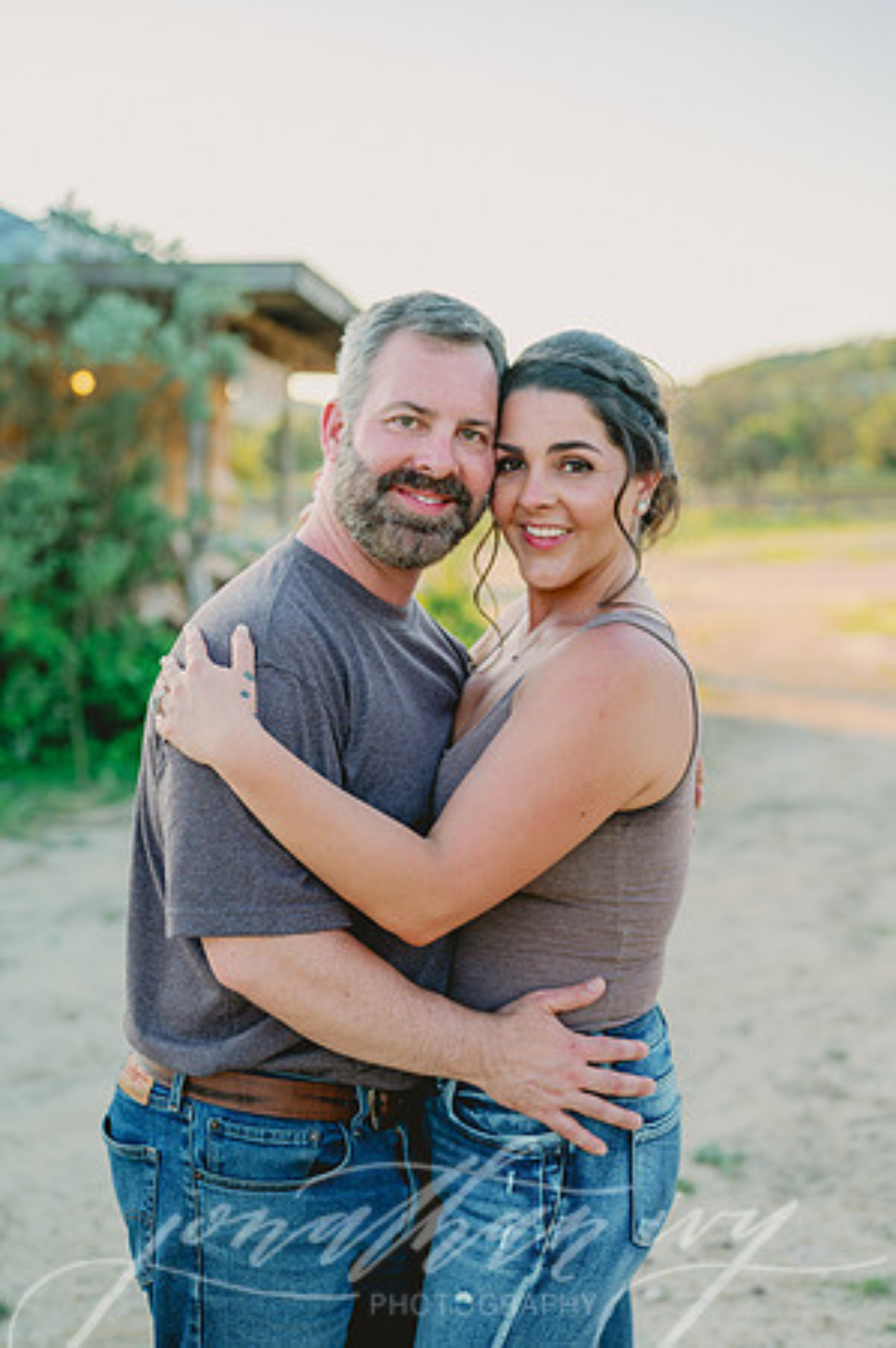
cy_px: 674
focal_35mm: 50
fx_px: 1871
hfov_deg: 26.9
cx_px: 448
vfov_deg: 39.6
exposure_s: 1/640
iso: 80
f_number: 2.8
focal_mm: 50
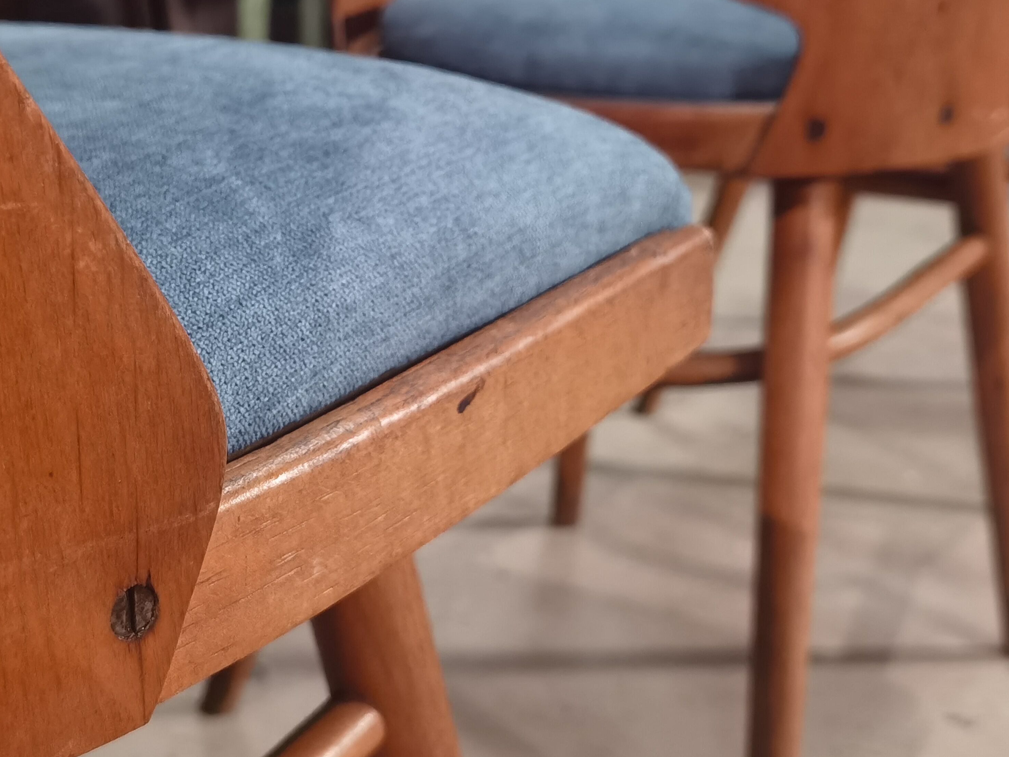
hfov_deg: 35.9
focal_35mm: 53
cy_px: 327
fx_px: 1545
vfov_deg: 27.5
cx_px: 367
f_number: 1.9
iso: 500
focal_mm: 6.71
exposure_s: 1/33.3
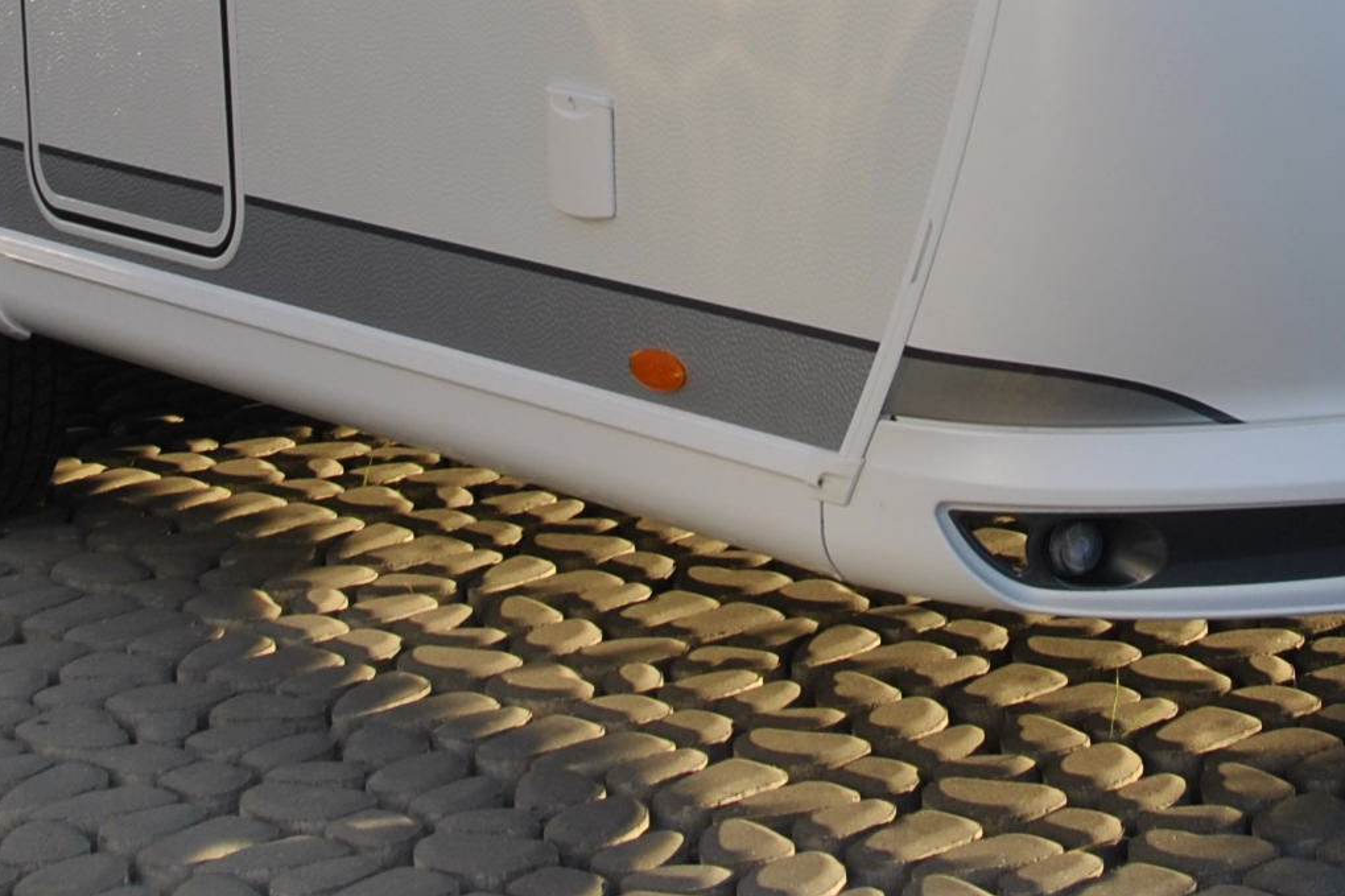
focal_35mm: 120
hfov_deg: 17.0
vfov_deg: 11.2
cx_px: 966
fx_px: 4479
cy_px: -222
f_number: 7.1
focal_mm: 21
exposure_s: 1/200
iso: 100
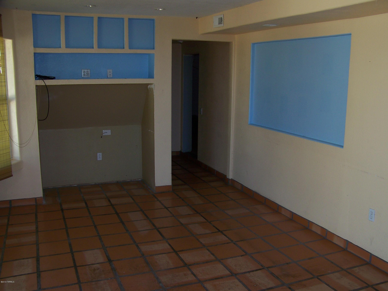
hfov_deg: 51.4
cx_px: 194
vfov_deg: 39.7
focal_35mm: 36
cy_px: 146
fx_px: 404
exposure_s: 1/30
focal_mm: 5.85
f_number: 5
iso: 64
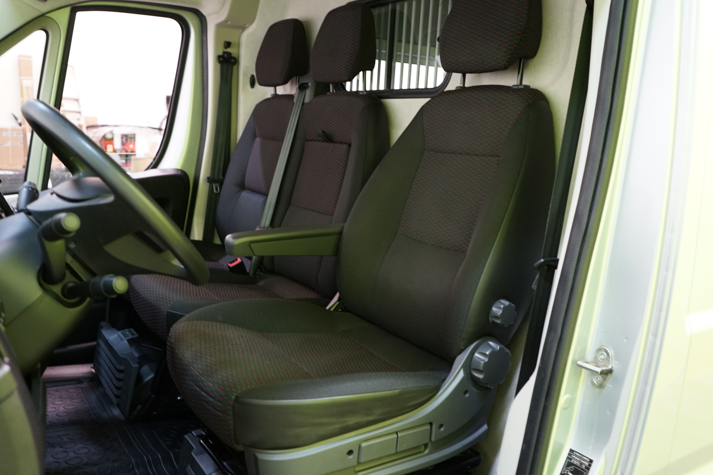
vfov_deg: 45.0
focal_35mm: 29
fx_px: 574
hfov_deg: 63.7
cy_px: 238
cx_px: 356
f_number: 3.5
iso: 1600
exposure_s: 1/30
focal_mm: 29
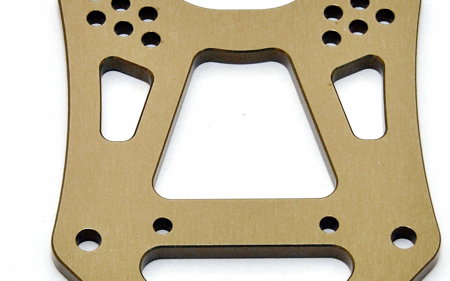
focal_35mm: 391
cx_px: 237
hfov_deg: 5.4
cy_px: 151
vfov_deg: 3.4
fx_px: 4795
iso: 400
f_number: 22
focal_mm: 116
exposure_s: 1/60
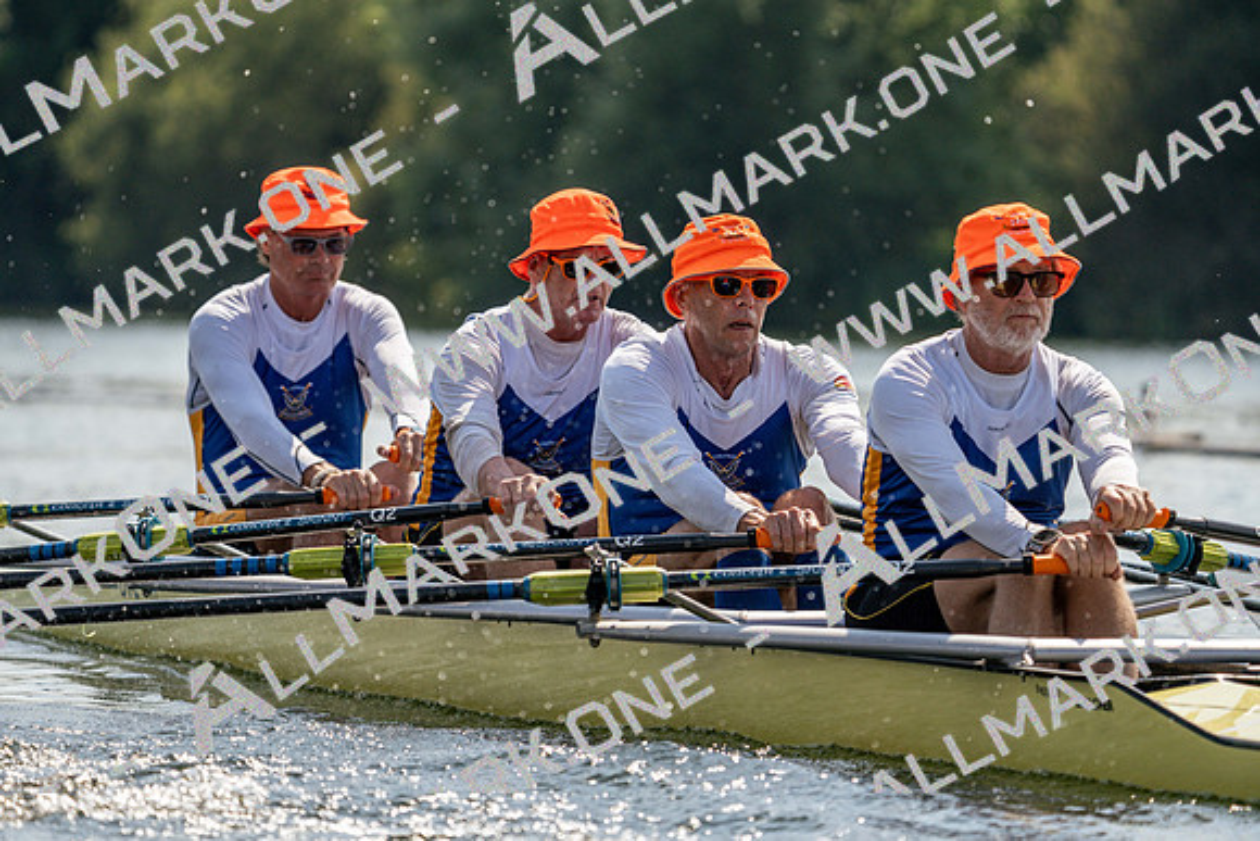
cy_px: 420
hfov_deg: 6.6
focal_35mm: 312
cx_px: 630
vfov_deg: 4.4
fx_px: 10922
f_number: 6.3
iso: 200
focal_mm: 312
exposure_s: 1/1600
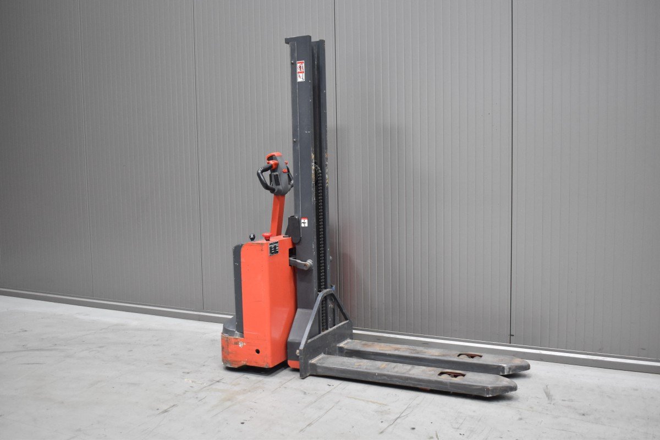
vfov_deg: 36.9
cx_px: 330
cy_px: 220
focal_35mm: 36
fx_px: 660
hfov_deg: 53.1
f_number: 4
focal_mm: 24
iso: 1600
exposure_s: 1/60
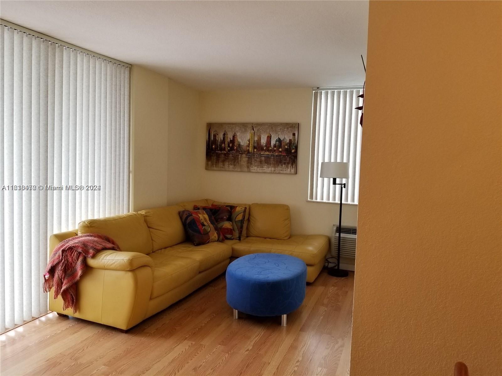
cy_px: 188
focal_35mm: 26
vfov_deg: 53.1
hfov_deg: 67.3
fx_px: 377
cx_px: 251
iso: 100
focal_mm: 4.25
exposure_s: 1/120
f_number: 1.7
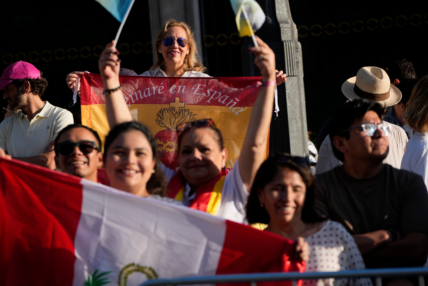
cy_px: 143
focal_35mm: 154
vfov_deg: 8.9
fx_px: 1831
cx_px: 214
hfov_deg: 13.3
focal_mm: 154
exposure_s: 1/800
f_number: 5.6
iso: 160
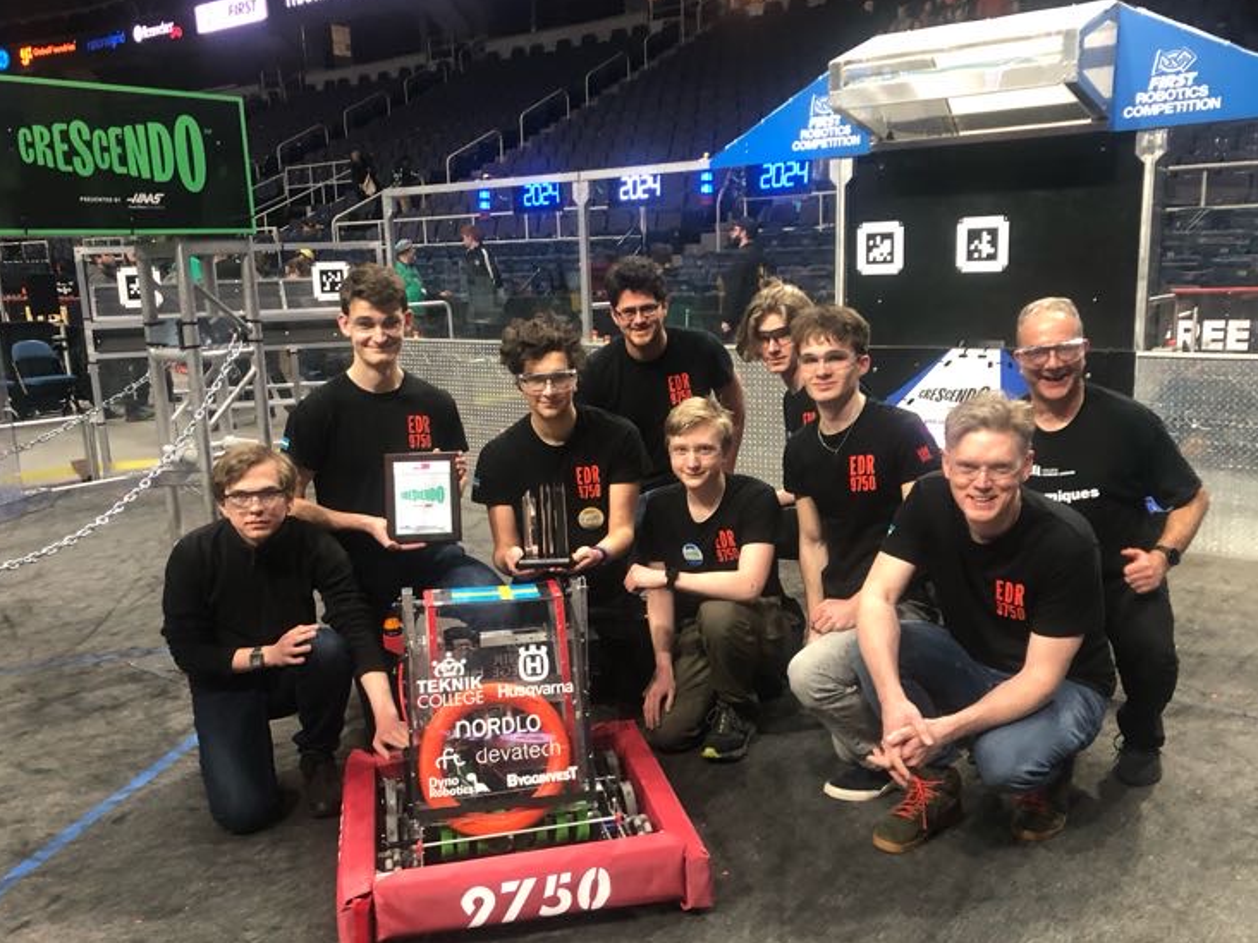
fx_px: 1163
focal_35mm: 32
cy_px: 526
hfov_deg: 56.8
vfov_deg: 44.1
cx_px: 629
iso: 80
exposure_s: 1/16
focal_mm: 3.99
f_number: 1.8
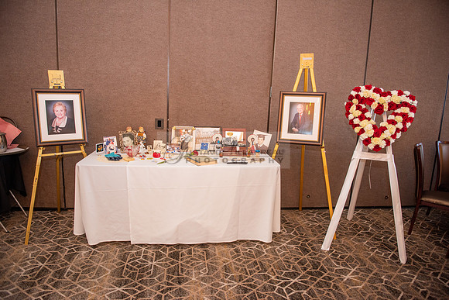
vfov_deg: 53.2
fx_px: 299
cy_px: 150
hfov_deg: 73.7
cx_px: 224
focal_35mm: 24
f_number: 2.8
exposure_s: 1/250
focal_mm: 24
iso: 800
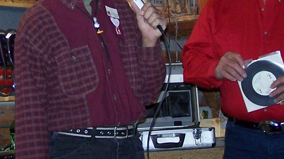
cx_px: 118
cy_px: 6
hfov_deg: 16.3
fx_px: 994
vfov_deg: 9.1
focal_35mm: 132
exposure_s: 1/60
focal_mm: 6.3
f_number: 2.8
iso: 140
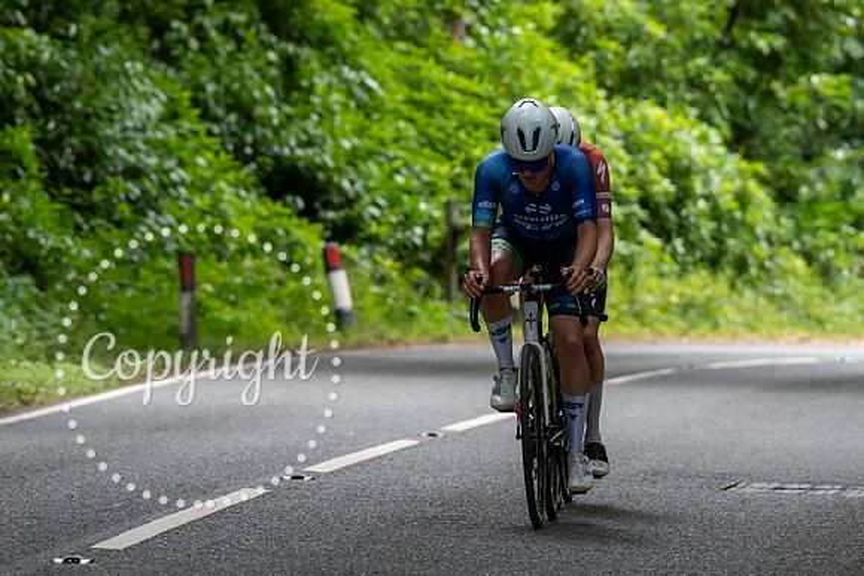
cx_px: 489
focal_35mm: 405
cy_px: 198
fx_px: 9729
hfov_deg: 5.1
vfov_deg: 3.4
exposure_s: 1/1000
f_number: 4.5
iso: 2000
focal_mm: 200
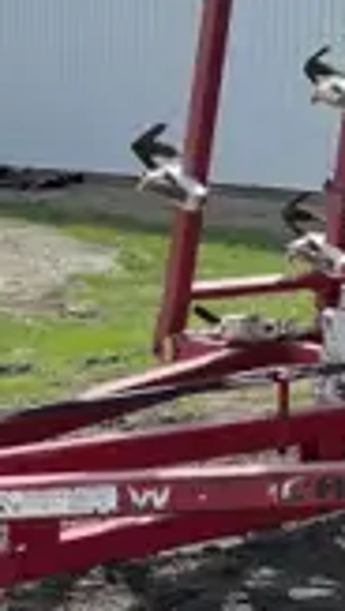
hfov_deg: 10.3
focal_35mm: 111
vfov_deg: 19.0
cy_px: 94
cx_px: 626
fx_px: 1801
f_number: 1.6
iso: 32
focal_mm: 5.1
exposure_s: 1/4525
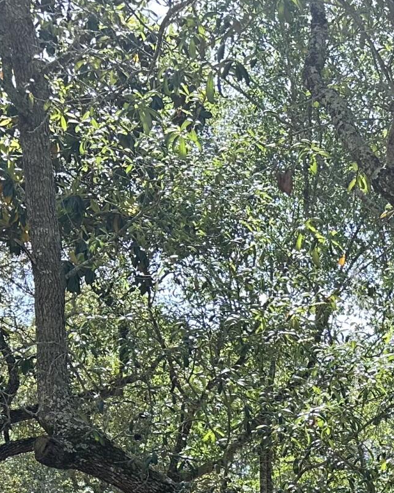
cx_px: 550
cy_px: 681
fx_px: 1269
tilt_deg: +1.0
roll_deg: -0.6
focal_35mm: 87
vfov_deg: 19.8
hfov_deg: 16.4
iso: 80
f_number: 1.78
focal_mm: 6.86
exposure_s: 1/1083
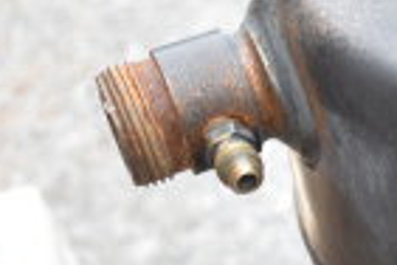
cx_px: 707
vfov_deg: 8.4
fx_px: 1788
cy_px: 233
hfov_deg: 11.7
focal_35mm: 162
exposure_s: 1/80
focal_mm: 25
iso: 200
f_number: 4.5
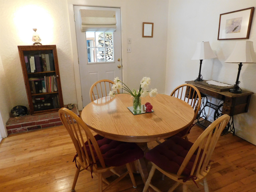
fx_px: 170
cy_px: 96
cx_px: 128
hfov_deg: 73.9
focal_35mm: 23
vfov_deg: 58.9
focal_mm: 4
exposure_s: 1/30
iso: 400
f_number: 3
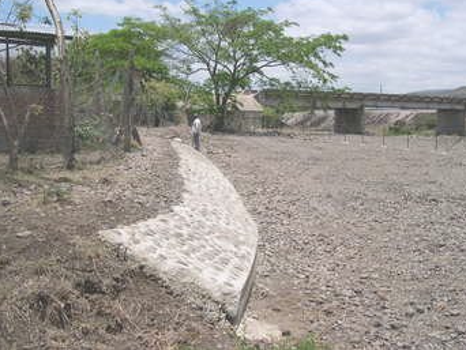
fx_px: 539
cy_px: 168
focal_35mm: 40
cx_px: 240
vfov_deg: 36.0
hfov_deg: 46.8
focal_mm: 8
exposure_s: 1/262
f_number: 7.6
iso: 100
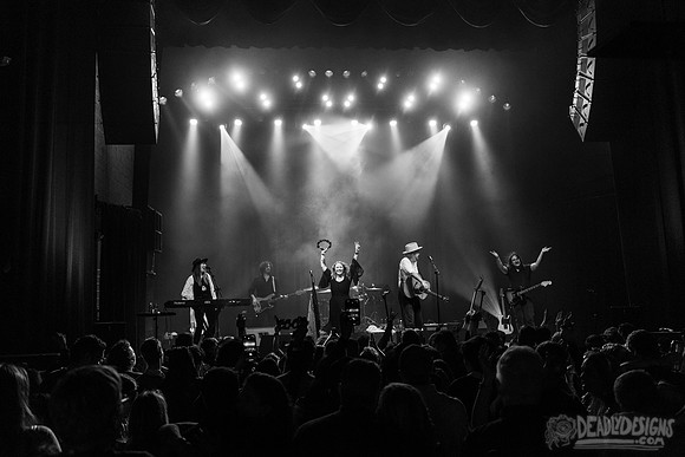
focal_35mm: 36
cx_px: 342
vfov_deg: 36.8
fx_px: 685
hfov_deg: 53.1
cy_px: 200
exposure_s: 1/160
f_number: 3.2
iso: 2500
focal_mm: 32
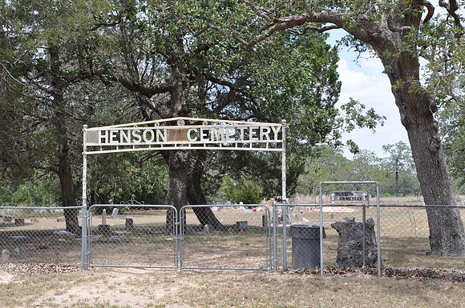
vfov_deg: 18.9
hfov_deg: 28.1
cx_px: 232
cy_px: 154
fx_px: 929
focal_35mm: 72
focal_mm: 48
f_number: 11
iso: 200
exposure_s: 1/125
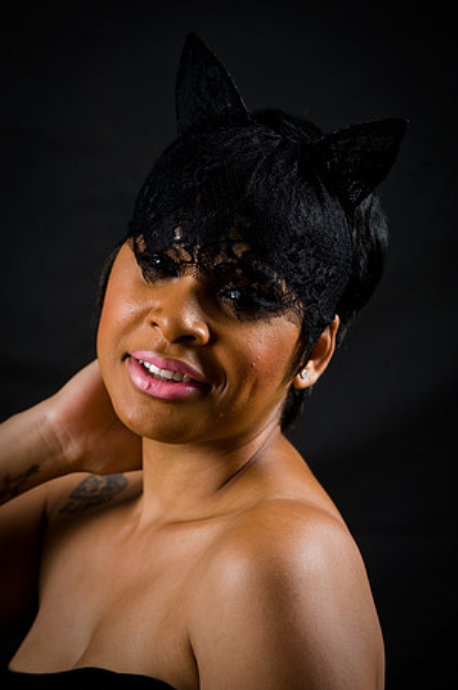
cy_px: 345
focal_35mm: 200
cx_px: 229
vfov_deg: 10.3
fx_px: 3825
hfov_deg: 6.9
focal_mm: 200
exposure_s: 1/125
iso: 200
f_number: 5.6
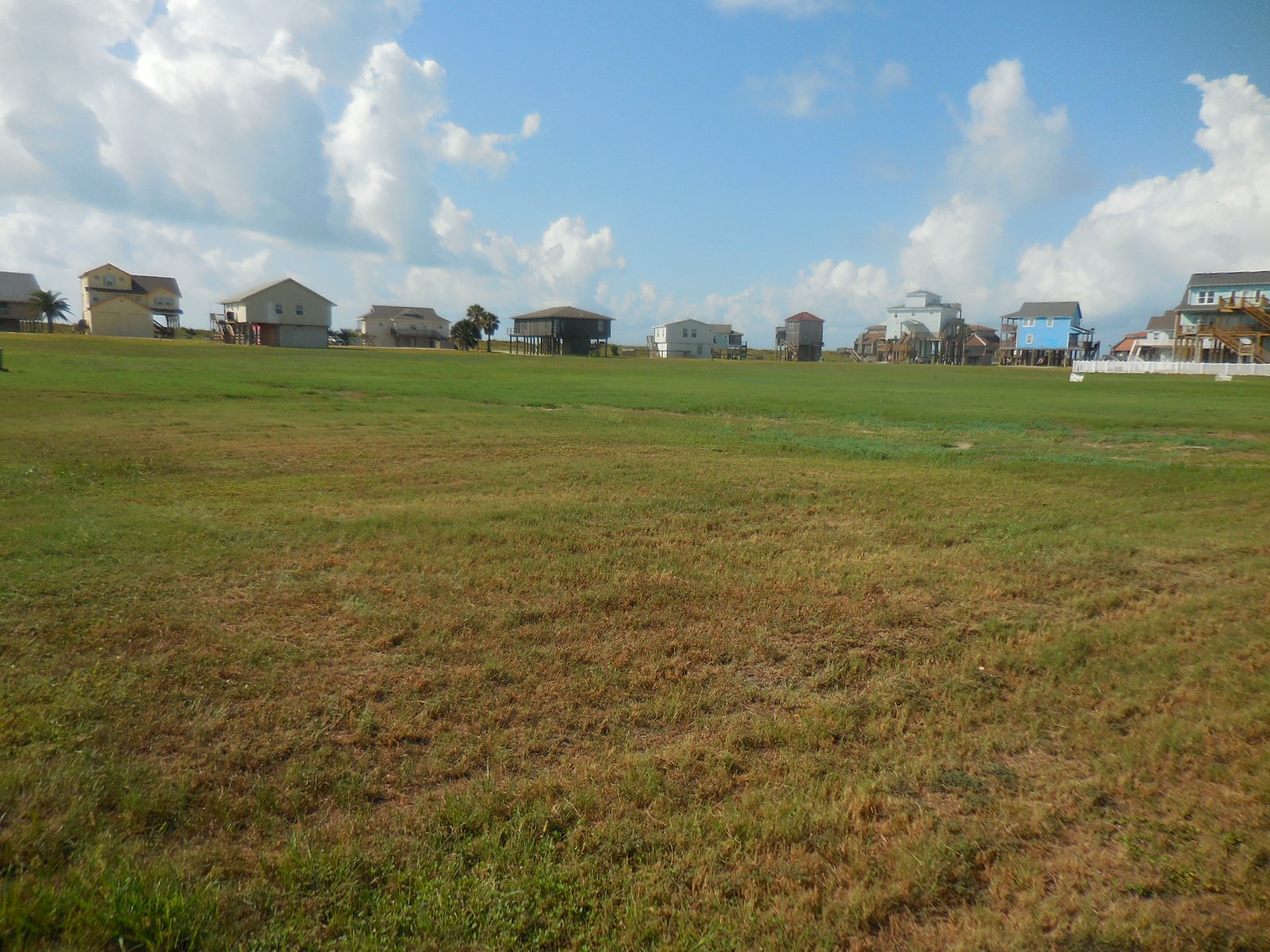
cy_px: 476
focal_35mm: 25
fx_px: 917
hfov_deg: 69.4
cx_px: 635
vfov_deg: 54.9
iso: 125
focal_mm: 4.5
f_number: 6.6
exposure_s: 1/640
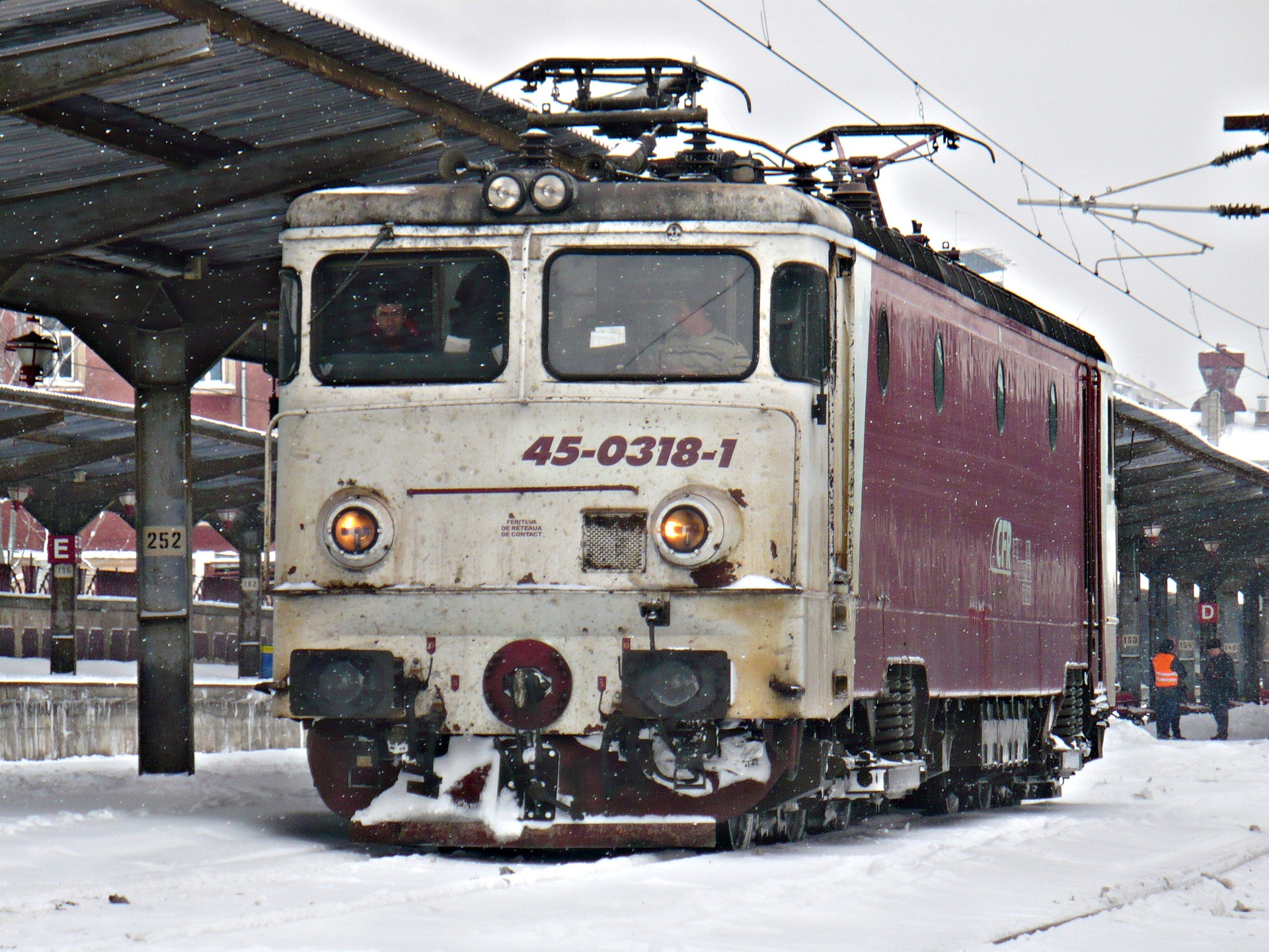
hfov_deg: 9.8
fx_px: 7369
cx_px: 634
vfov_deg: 7.4
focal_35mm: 201
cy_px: 476
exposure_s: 1/160
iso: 100
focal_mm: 33.1
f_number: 4.4
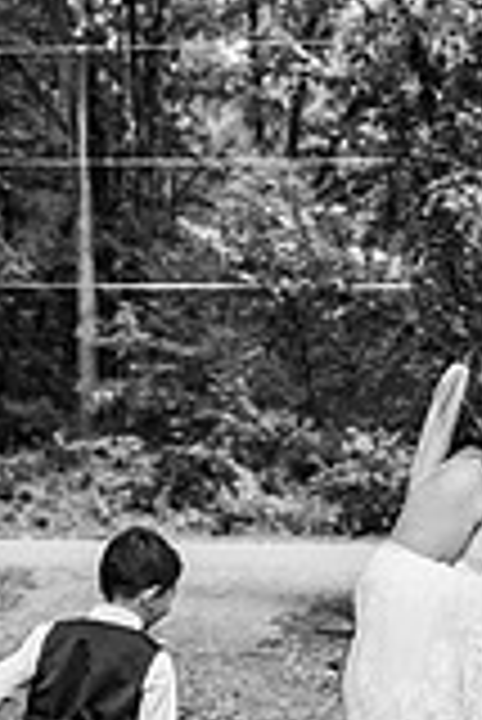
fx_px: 2024
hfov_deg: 13.3
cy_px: 436
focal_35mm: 101
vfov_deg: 20.2
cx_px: 523
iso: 200
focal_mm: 36
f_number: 3.2
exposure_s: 1/500
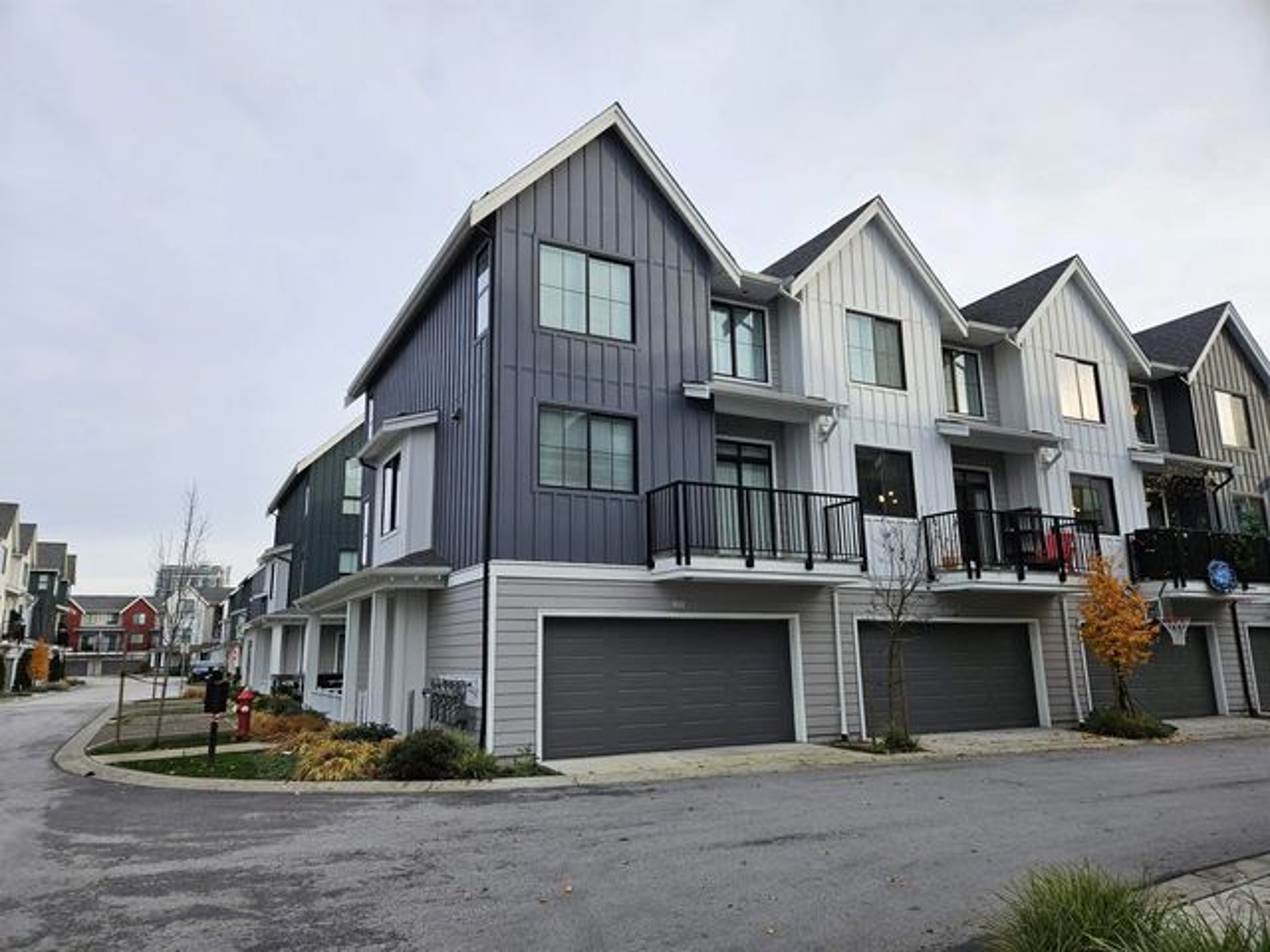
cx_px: 635
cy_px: 476
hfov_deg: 73.9
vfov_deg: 58.9
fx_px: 844
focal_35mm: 23
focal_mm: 5.4
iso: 32
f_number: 1.8
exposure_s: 1/566
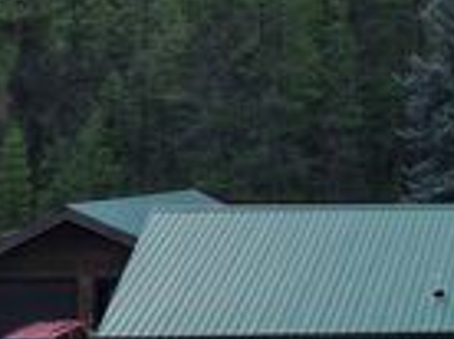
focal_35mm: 87
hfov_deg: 19.5
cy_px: 114
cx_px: 688
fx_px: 1139
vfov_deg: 16.9
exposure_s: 1/6000
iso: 410
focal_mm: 8.67
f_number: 1.8
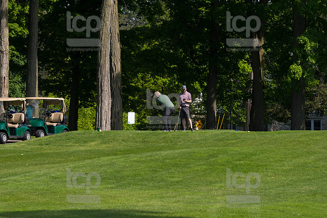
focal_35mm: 300
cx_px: 164
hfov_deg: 6.9
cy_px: 109
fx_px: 2723
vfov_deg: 4.6
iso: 320
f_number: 5.6
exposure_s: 1/1600
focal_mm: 200
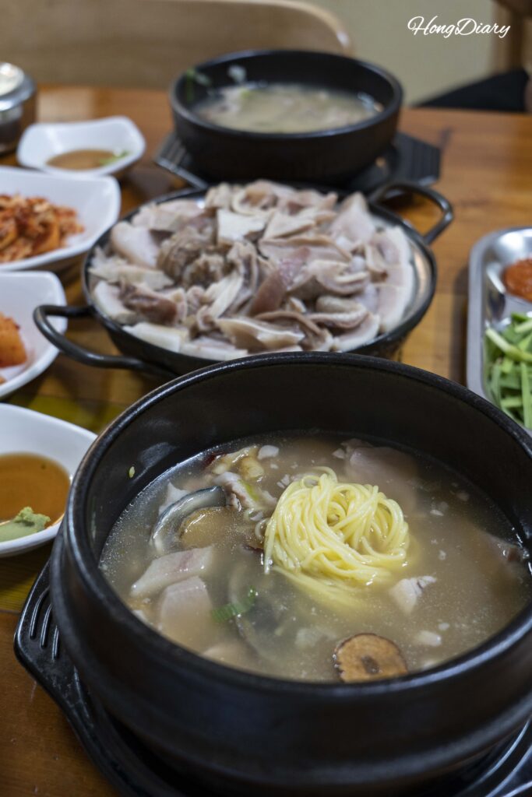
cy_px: 398
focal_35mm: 43
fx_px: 953
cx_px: 266
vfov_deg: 45.4
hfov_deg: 31.2
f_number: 5.6
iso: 1600
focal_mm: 43
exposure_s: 1/60
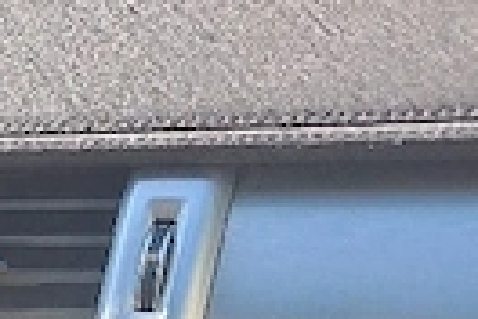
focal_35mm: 145
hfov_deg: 12.1
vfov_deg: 8.8
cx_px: -554
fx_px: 1925
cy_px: 682
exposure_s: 1/417
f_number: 1.8
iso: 40
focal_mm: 5.54
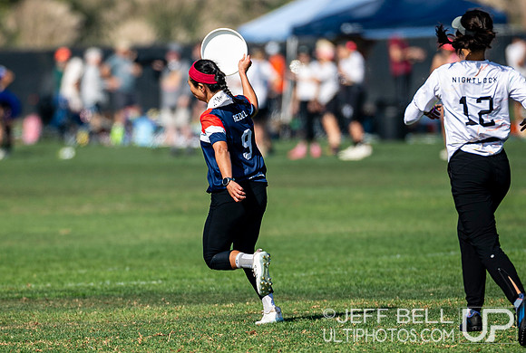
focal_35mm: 659
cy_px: 218
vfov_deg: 2.1
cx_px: 213
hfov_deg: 3.1
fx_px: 9658
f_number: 3.2
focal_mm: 280
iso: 160
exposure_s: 1/2500
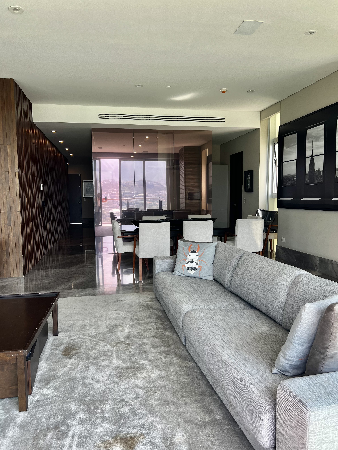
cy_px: 225
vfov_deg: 67.3
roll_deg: -0.2
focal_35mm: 26
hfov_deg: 53.1
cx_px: 169
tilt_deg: -4.8
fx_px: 338
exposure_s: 1/141
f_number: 1.5
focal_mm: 5.7
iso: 40
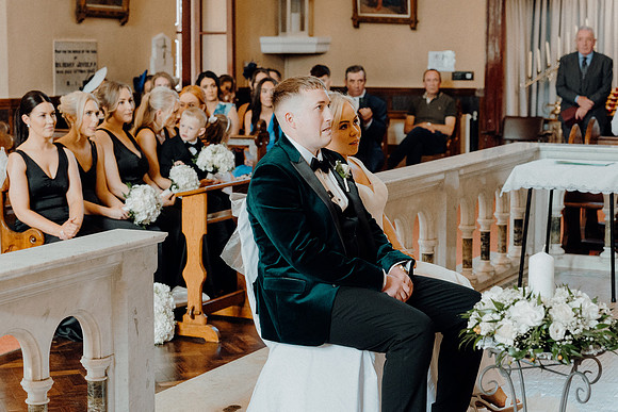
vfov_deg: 17.5
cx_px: 309
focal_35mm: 78
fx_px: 1340
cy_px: 206
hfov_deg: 26.0
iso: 2500
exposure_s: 1/200
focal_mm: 52
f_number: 3.5
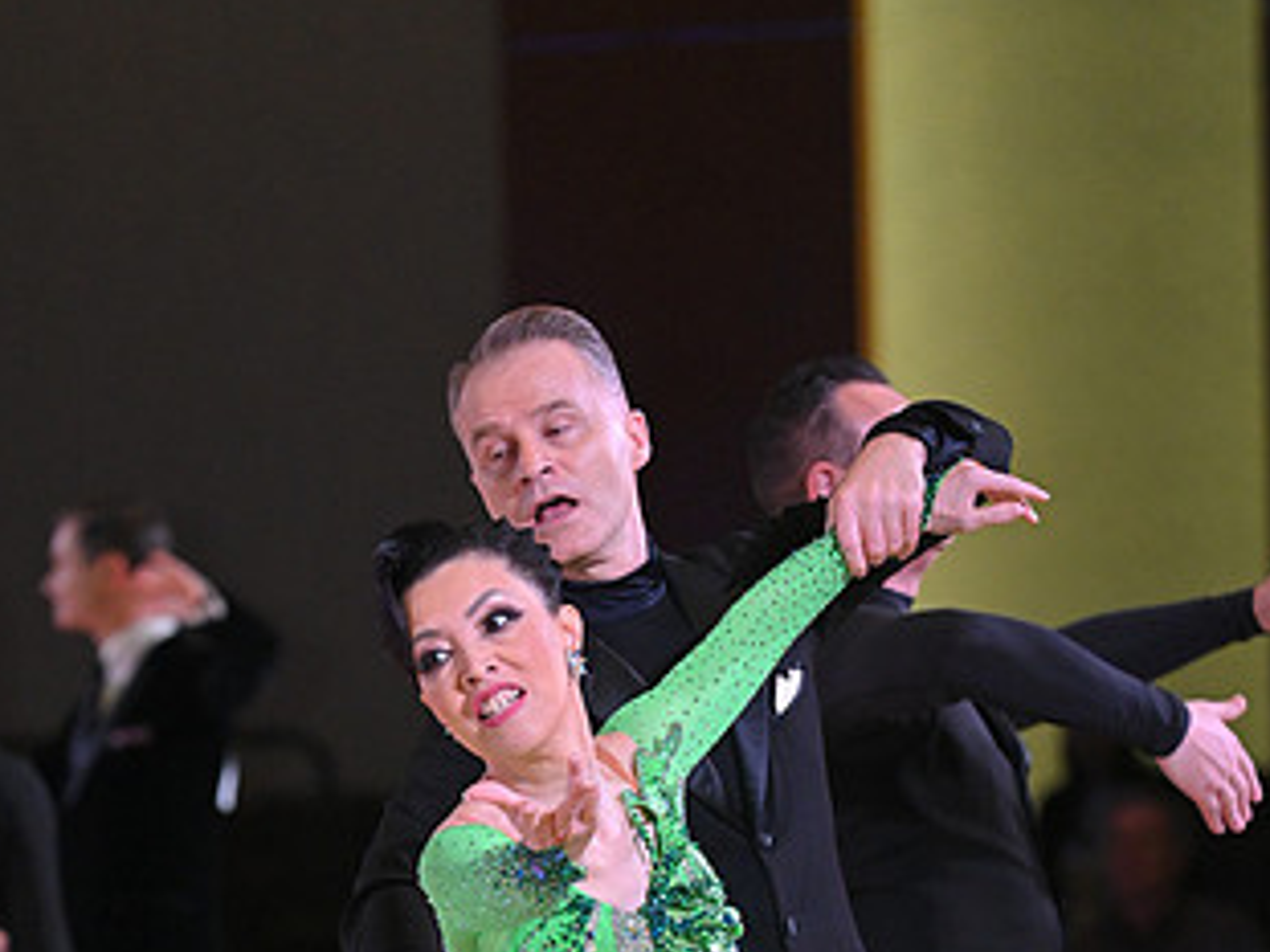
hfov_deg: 5.5
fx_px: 13166
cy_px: 1169
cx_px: 574
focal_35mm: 359
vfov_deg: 4.1
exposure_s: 1/500
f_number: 5
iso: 3200
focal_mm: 200
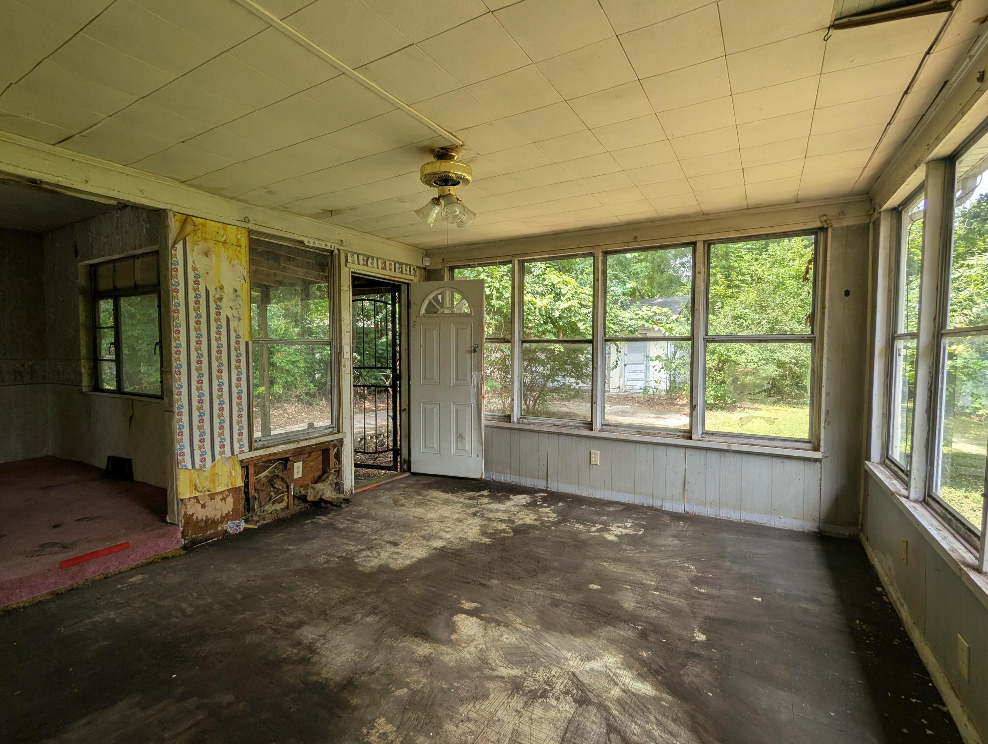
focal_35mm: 16
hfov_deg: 94.4
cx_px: 494
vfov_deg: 78.2
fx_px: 457
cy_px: 372
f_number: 2.2
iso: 48
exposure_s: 1/237
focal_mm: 2.35
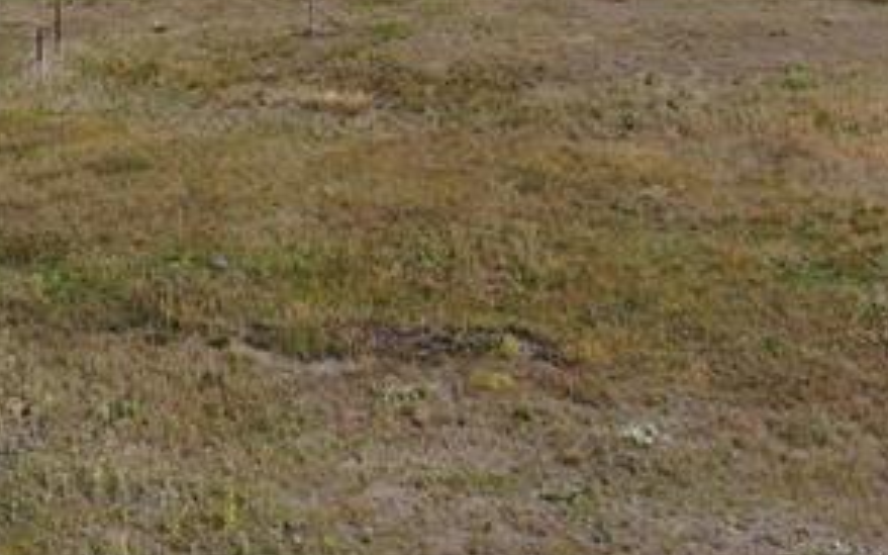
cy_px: 11
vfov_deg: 14.5
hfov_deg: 22.8
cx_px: 130
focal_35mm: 89
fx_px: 2153
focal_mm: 4.5
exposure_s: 1/1052
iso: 100
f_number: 2.8
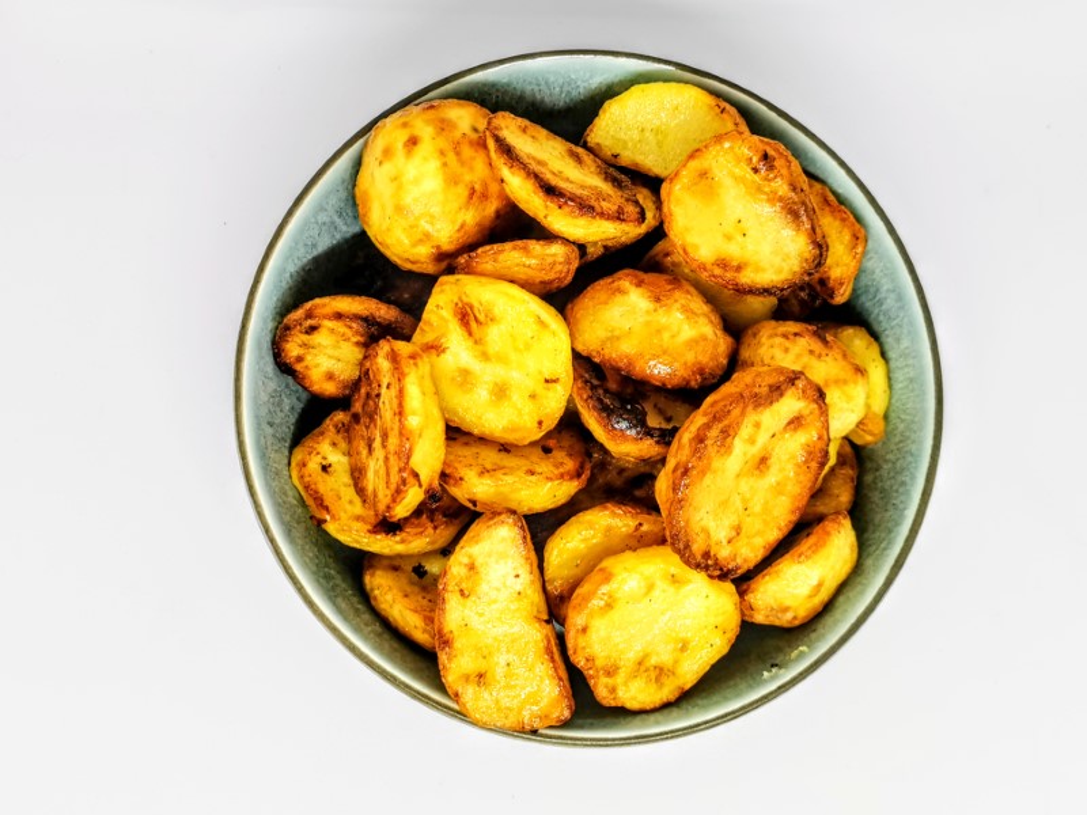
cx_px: 544
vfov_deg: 33.6
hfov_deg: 43.9
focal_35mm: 43
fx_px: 1350
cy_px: 408
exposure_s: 1/100
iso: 160
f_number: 1.6
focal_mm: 5.56
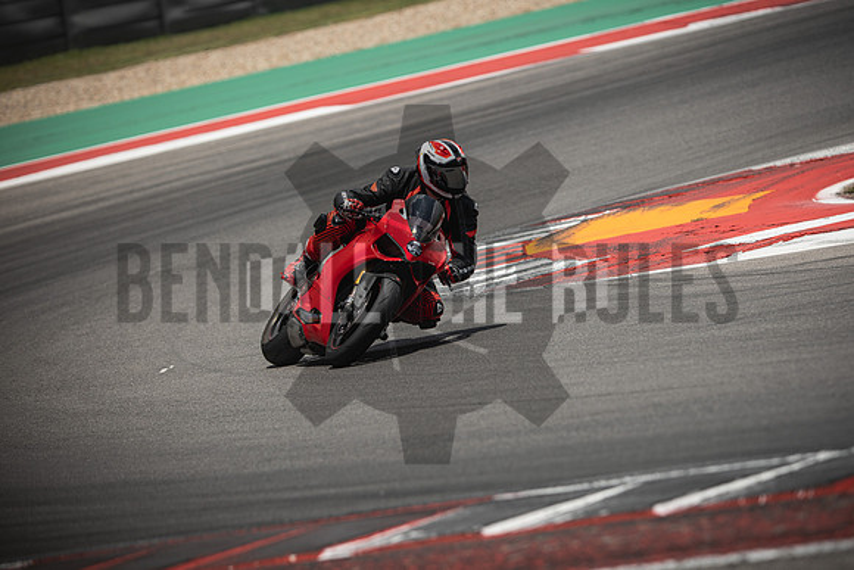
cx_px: 427
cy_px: 285
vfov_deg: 4.6
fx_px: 7118
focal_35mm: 300
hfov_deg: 6.9
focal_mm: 200
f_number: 2.8
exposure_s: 1/2000
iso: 125
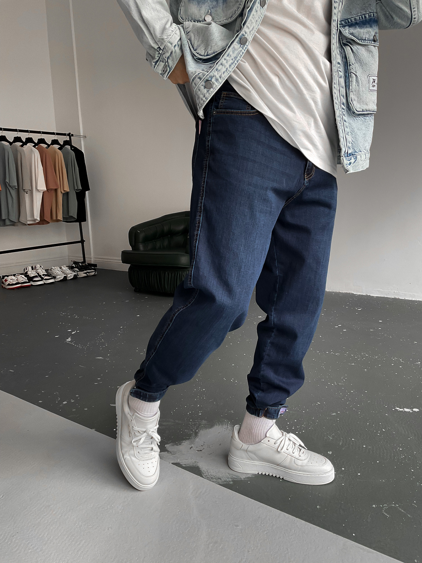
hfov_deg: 48.2
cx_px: 211
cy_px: 282
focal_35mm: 29
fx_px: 471
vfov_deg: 61.7
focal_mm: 3
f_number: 1.8
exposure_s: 1/90
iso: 64
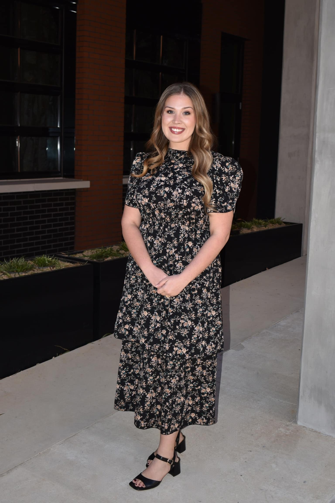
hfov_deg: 41.7
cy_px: 252
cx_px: 168
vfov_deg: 59.5
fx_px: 440
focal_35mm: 32
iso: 100
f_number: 3.8
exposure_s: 1/200
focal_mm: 21
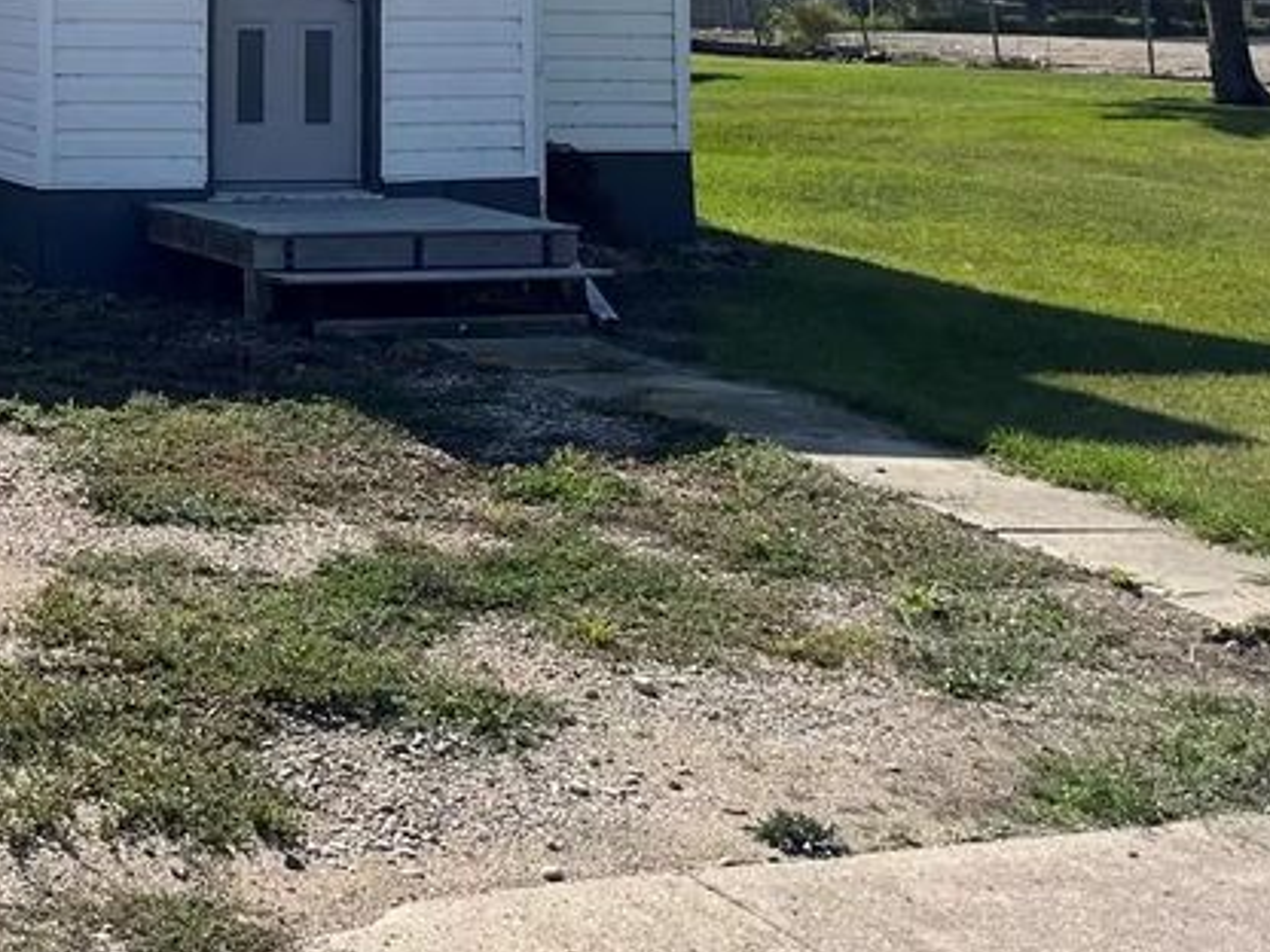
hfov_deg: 27.8
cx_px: -110
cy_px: -122
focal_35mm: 64
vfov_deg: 21.6
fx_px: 2348
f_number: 1.6
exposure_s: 1/6173
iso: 50
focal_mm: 5.1
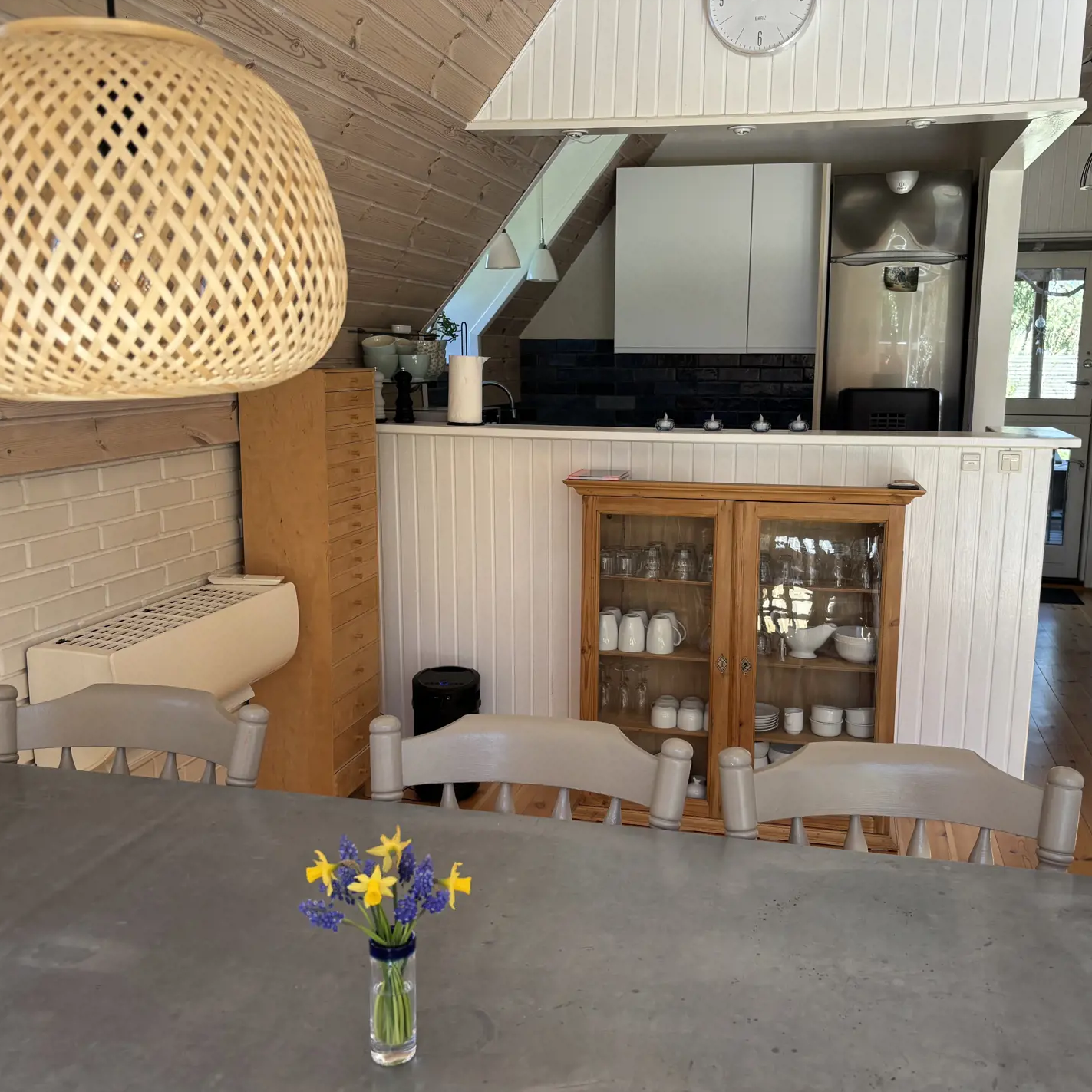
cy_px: 546
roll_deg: -0.6
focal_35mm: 31
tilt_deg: -10.5
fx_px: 1106
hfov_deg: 52.4
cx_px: 601
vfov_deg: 52.5
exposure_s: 1/121
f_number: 1.6
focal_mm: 5.96
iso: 50
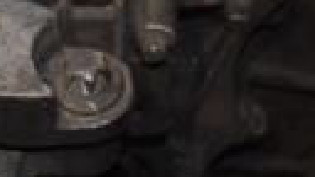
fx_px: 1353
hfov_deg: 12.5
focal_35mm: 162
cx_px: -180
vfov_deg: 7.5
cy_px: -7
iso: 800
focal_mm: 22
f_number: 5
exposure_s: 1/60
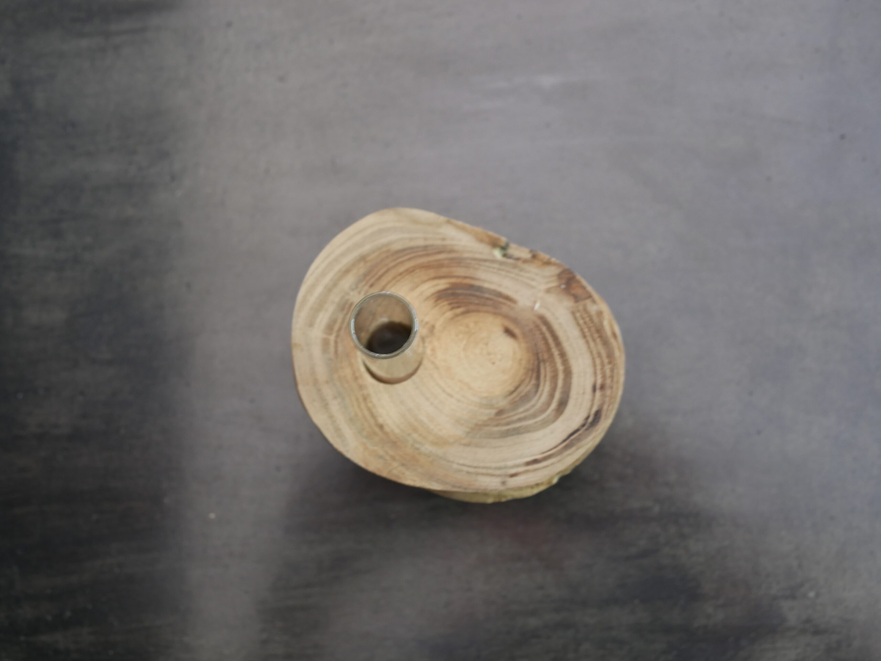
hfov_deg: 38.2
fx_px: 1273
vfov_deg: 29.1
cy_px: 330
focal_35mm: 50
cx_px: 440
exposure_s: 1/4
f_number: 5.1
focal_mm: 25
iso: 400
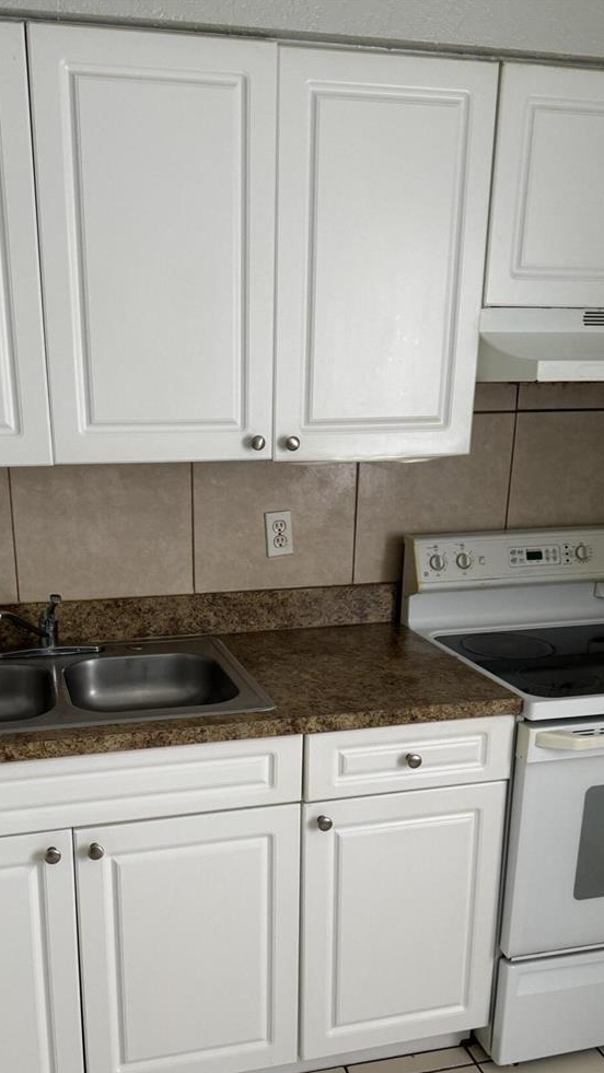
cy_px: 653
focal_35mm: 32
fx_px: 911
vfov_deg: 60.4
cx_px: 232
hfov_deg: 36.5
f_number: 1.78
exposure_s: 1/60
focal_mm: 6.86
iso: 250
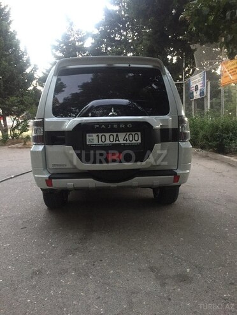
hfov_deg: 48.2
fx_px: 265
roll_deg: +2.4
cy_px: 158
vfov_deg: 61.7
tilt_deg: -5.7
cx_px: 118
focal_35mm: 29
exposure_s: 1/25
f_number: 2.2
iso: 250
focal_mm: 4.15
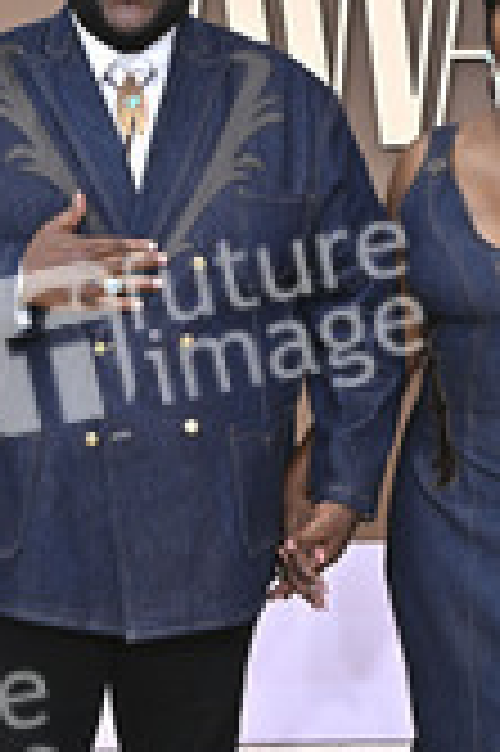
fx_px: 2401
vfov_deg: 17.7
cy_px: 554
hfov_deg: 11.9
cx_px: 324
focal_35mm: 115
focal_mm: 48
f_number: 9
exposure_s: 1/320
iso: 400
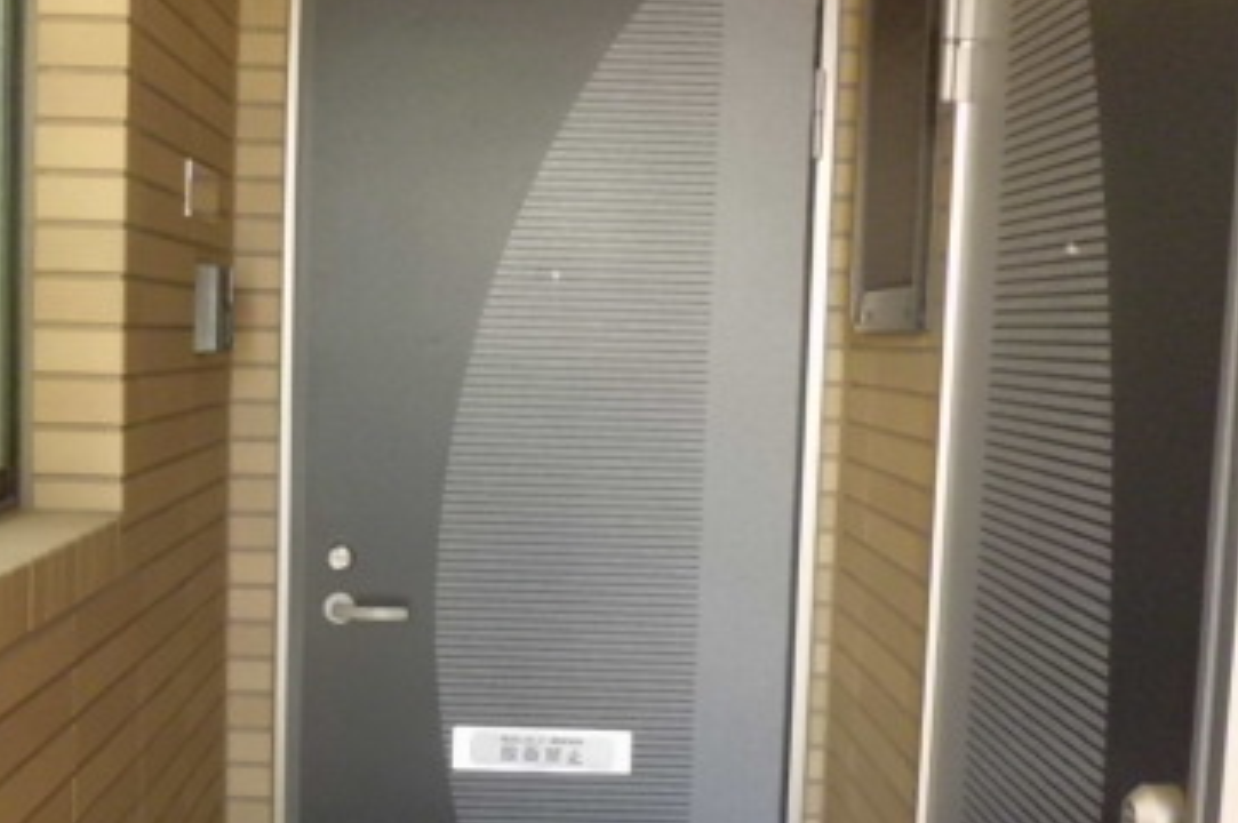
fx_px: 1649
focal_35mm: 48
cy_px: 521
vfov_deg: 27.9
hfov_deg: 41.0
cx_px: 511
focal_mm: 4.7
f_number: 2.8
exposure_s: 1/100
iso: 400
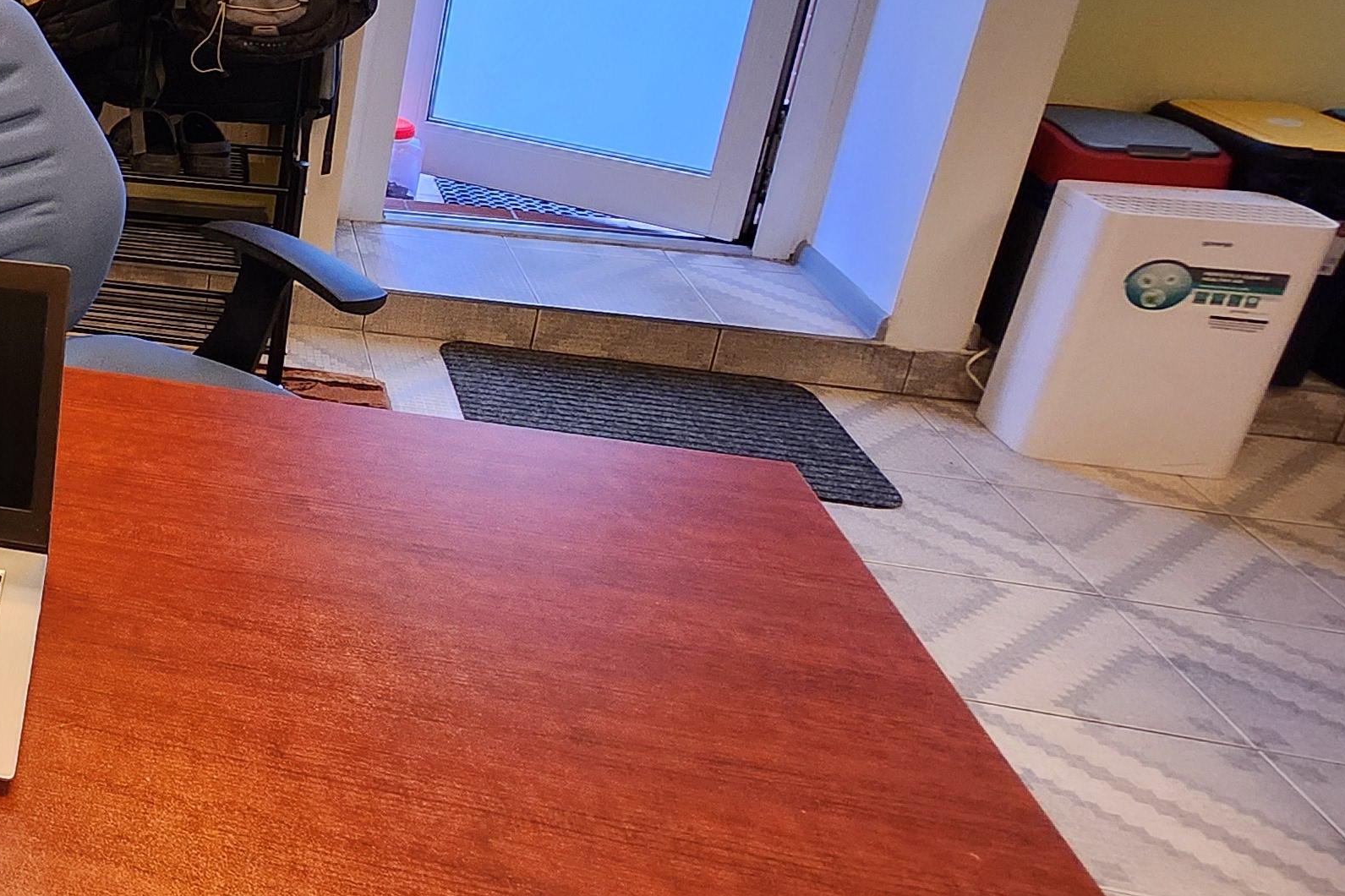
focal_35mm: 34
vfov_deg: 37.4
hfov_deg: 40.2
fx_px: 1270
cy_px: 170
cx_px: -255
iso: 160
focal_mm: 1.74
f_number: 2.2
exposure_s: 1/50
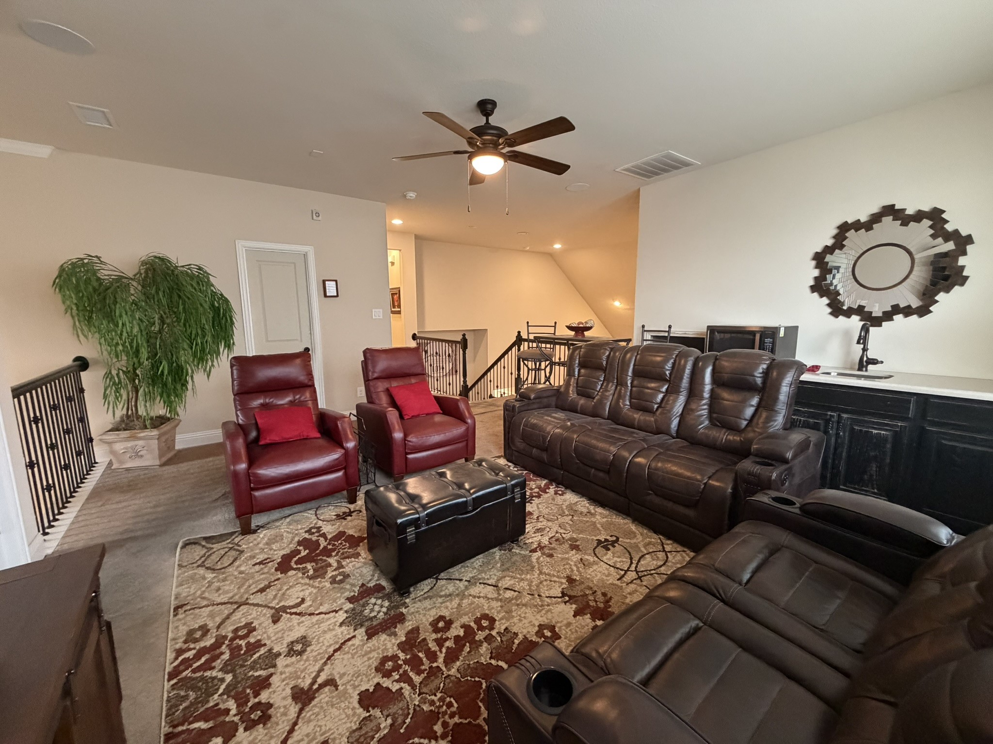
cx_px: 496
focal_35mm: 14
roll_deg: +0.7
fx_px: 402
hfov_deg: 102.1
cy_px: 372
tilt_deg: -8.7
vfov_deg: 85.7
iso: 640
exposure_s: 1/60
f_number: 2.2
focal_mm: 2.22
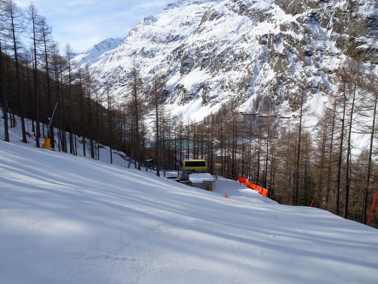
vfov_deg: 56.8
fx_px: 262
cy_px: 142
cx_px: 189
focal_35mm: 24
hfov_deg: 71.6
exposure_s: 1/1000
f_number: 3.5
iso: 80
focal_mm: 4.1
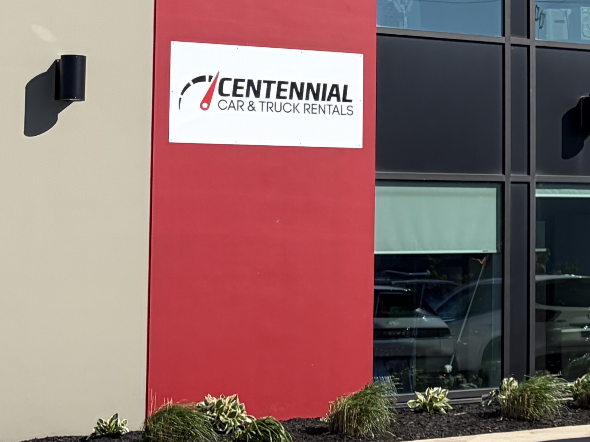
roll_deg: +0.6
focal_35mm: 100
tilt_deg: +6.0
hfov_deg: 18.2
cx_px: 780
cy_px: 82
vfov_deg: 14.7
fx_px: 1705
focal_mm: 5.96
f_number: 1.6
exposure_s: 1/4950
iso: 50
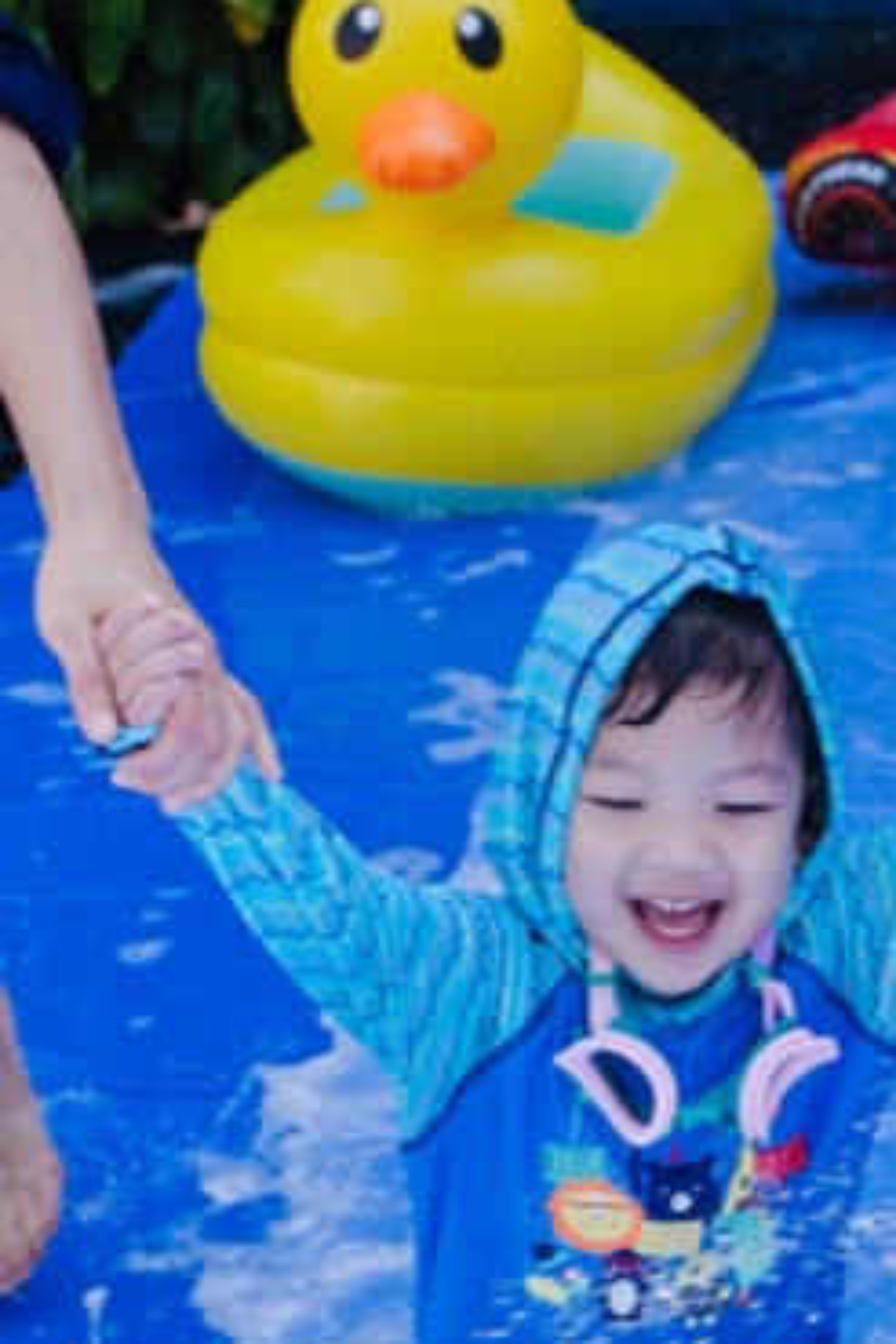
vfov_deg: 25.4
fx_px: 2912
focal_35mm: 78
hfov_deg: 17.4
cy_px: 1133
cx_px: 679
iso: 100
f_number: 6.3
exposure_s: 1/200
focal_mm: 36
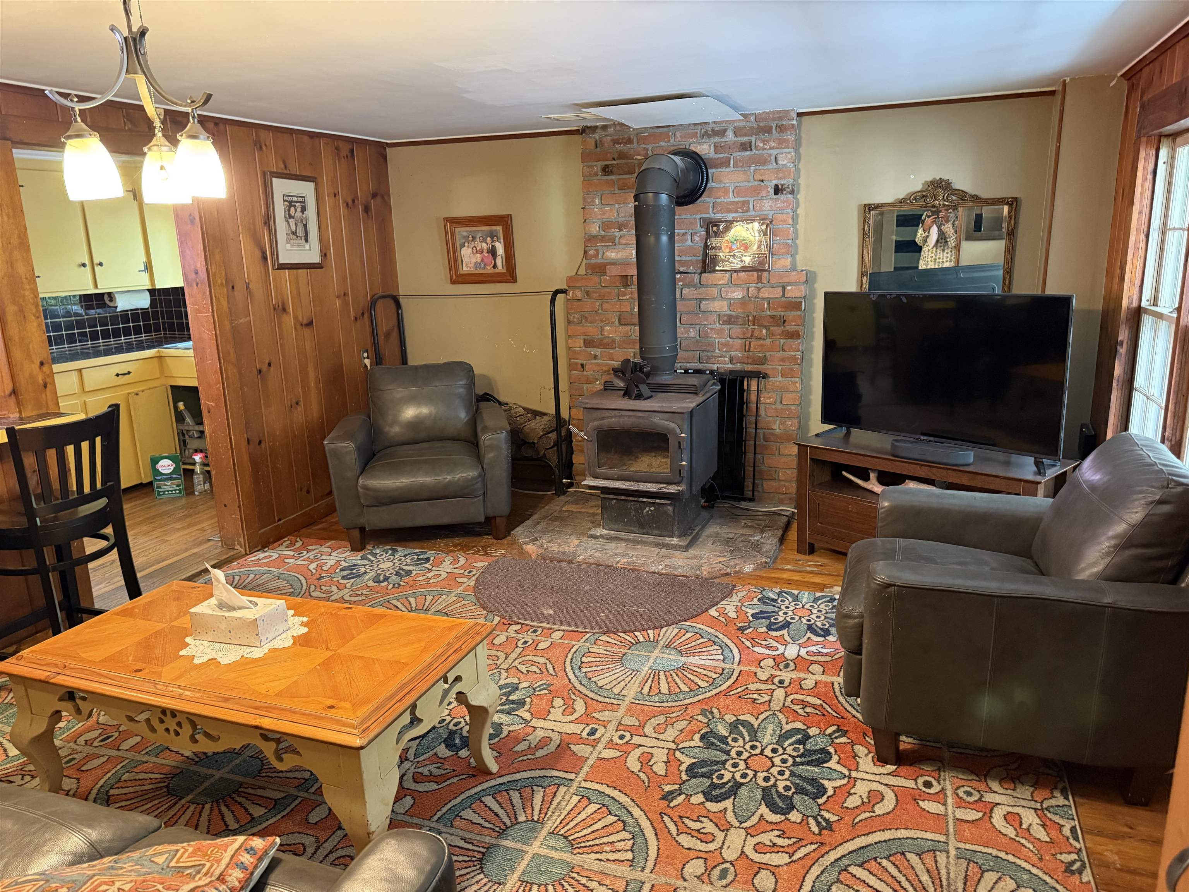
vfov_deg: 56.8
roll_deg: +1.3
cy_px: 446
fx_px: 824
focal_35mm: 24
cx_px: 594
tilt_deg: -12.9
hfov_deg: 71.6
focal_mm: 6.76
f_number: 1.78
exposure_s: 1/40
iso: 640
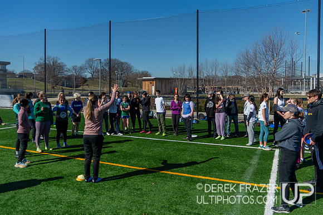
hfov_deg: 65.2
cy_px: 90
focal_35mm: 28
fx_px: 252
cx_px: 173
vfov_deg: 46.1
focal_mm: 24
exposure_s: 1/3200
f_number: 3.5
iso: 110
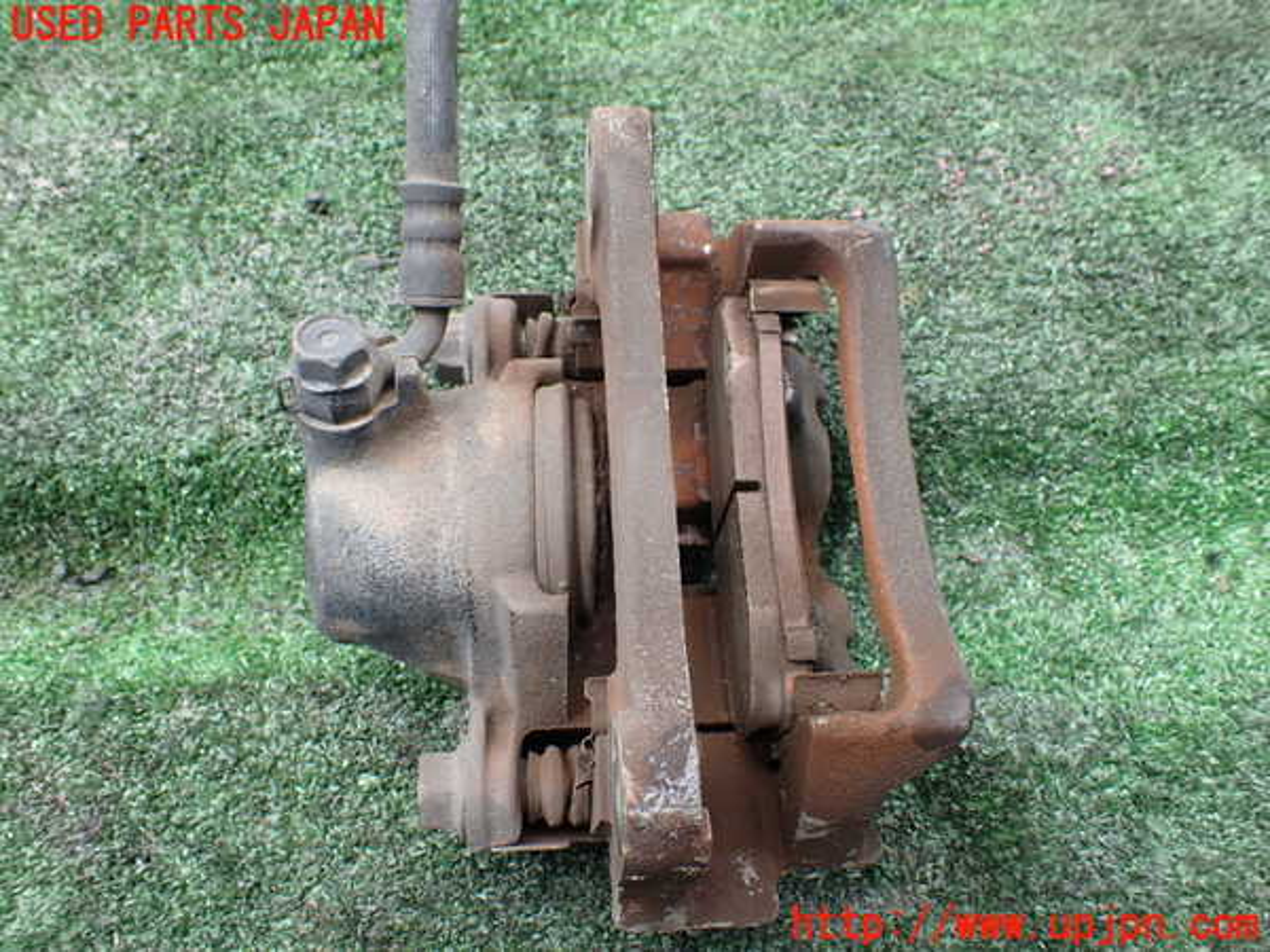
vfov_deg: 46.8
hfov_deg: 60.0
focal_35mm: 30
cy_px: 476
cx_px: 635
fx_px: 1101
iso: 100
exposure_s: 1/160
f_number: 3.2
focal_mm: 5.4
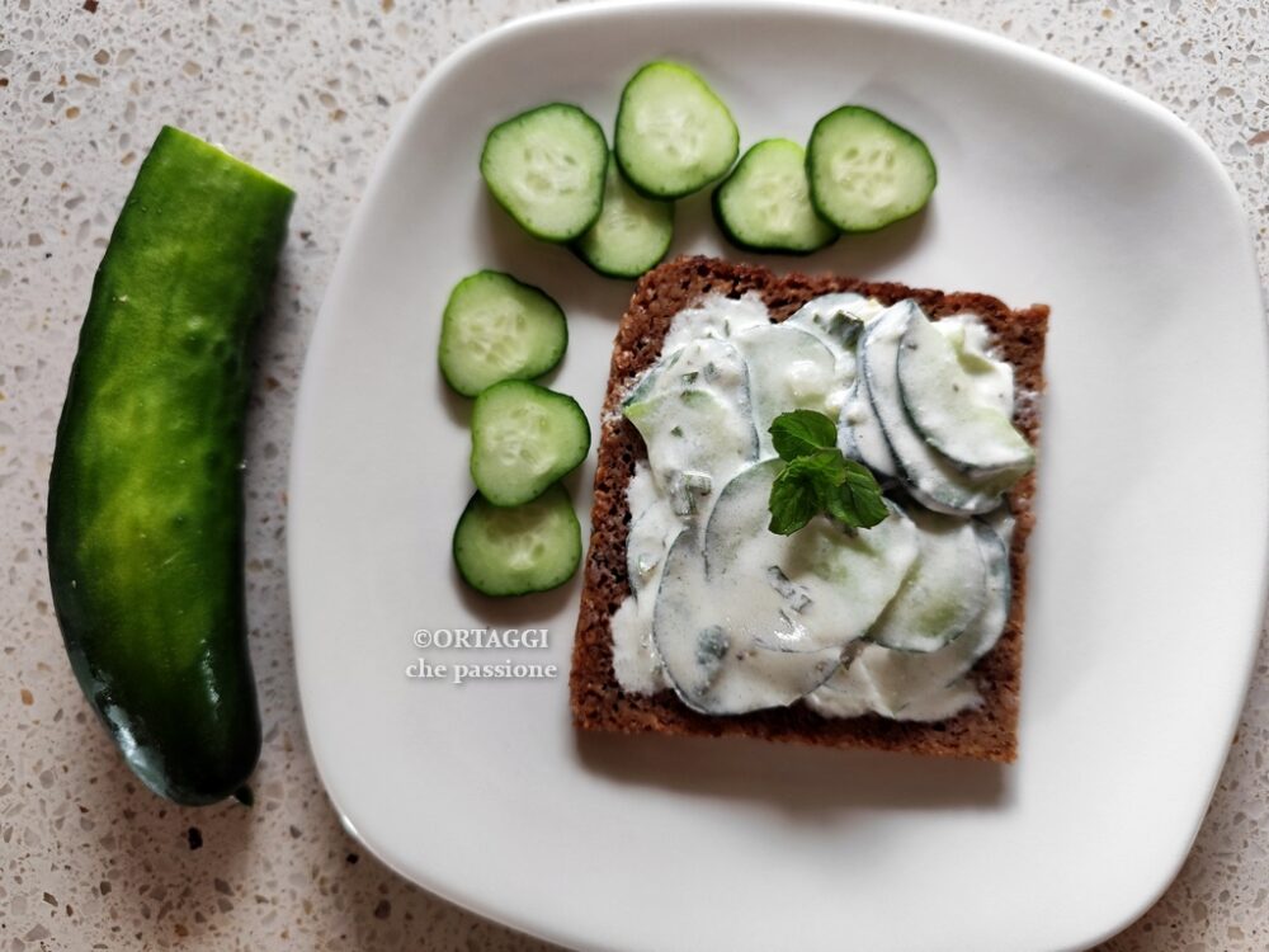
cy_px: 476
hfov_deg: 73.9
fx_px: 843
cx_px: 634
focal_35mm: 23
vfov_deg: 58.9
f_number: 1.65
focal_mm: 6.14
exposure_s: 1/100
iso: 800
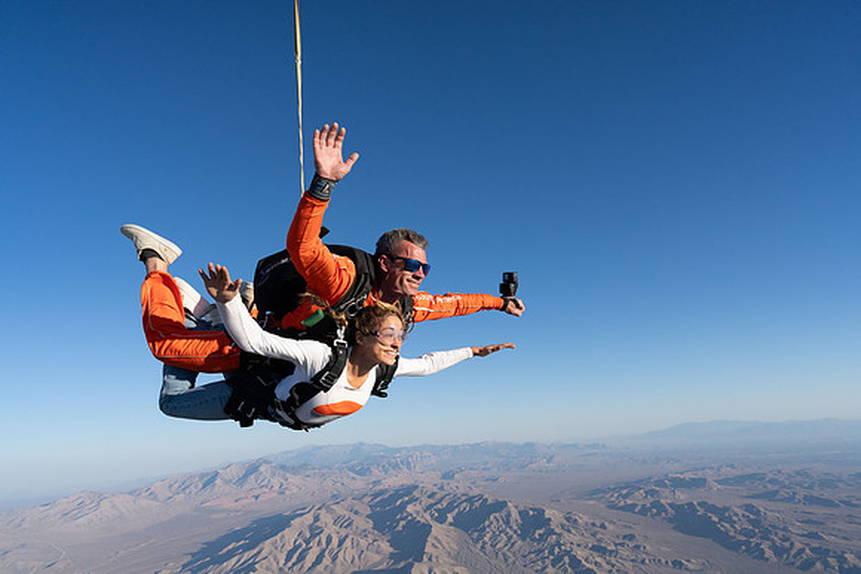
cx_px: 430
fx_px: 574
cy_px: 287
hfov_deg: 73.7
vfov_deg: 53.2
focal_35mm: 24
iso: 800
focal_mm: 24
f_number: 8
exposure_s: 1/2000
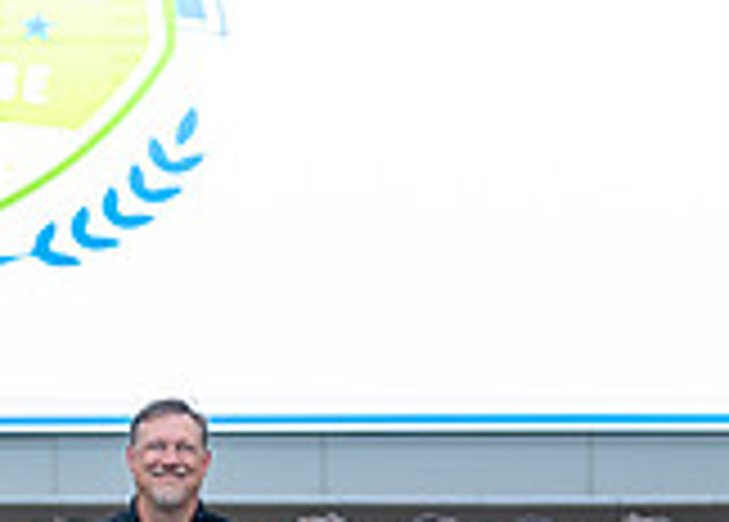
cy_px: 813
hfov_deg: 8.8
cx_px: -78
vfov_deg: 6.3
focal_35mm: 226
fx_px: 4683
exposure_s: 1/400
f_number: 2
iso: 100
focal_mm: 50
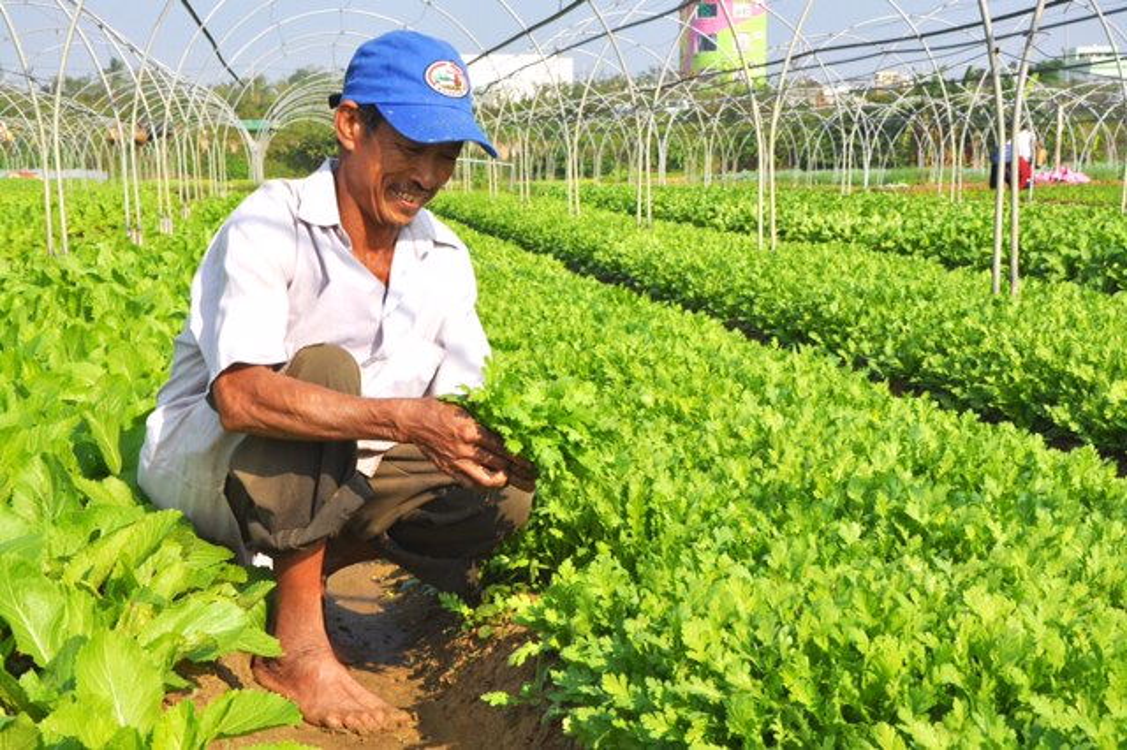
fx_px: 1971
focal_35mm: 63
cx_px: 564
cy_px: 375
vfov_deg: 21.5
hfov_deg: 31.9
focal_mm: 42
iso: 200
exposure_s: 1/160
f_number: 13
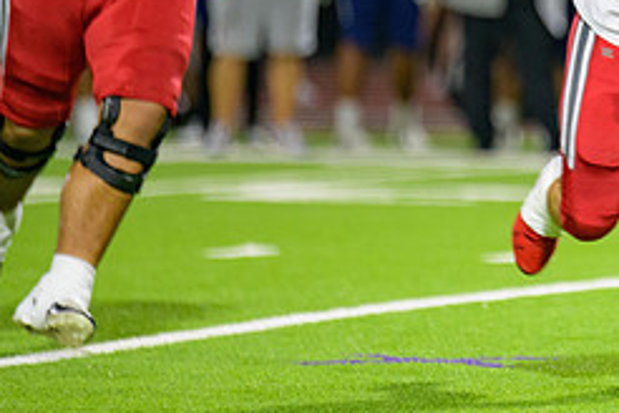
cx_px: 707
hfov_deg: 2.9
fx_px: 12156
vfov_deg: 1.9
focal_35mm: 707
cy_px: 49
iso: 2000
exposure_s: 1/250
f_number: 2.8
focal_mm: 300
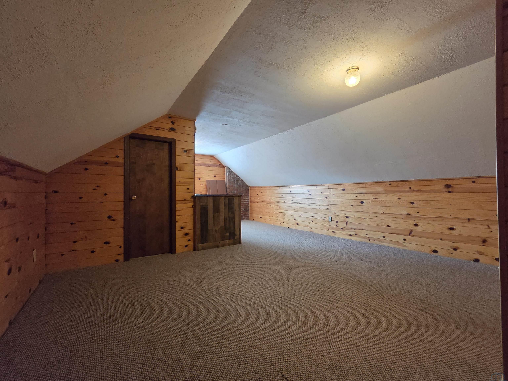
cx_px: 254
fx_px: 191
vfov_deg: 89.9
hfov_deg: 106.2
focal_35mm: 13
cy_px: 190
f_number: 2.2
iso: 800
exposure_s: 1/60
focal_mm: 2.2
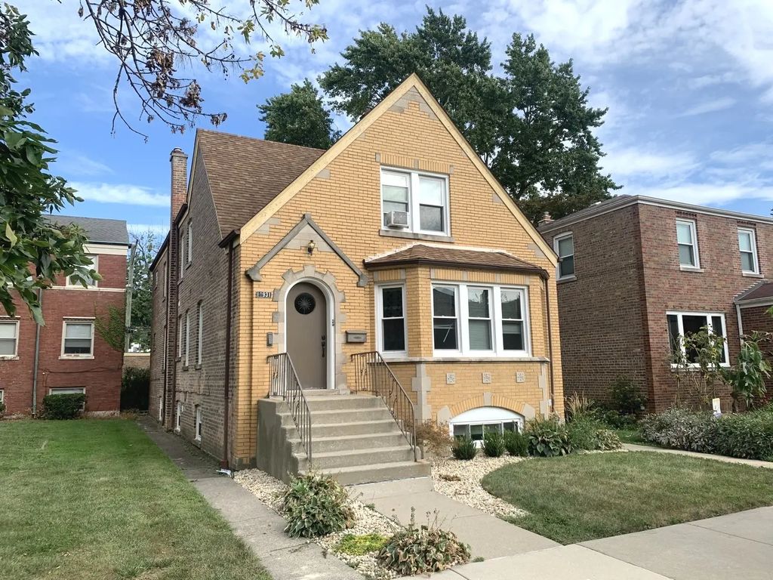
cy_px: 290
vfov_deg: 53.1
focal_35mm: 26
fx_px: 581
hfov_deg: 67.3
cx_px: 386
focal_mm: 4.25
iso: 25
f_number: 1.8
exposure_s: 1/1266
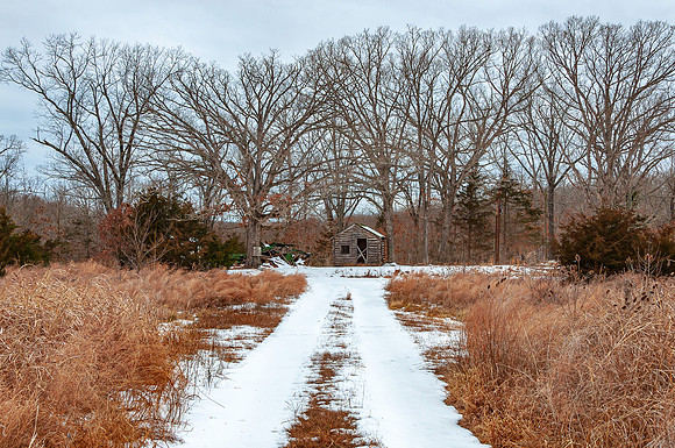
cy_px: 225
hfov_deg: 44.3
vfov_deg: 30.2
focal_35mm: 44
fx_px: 829
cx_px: 362
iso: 200
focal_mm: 24
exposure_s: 1/125
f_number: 11
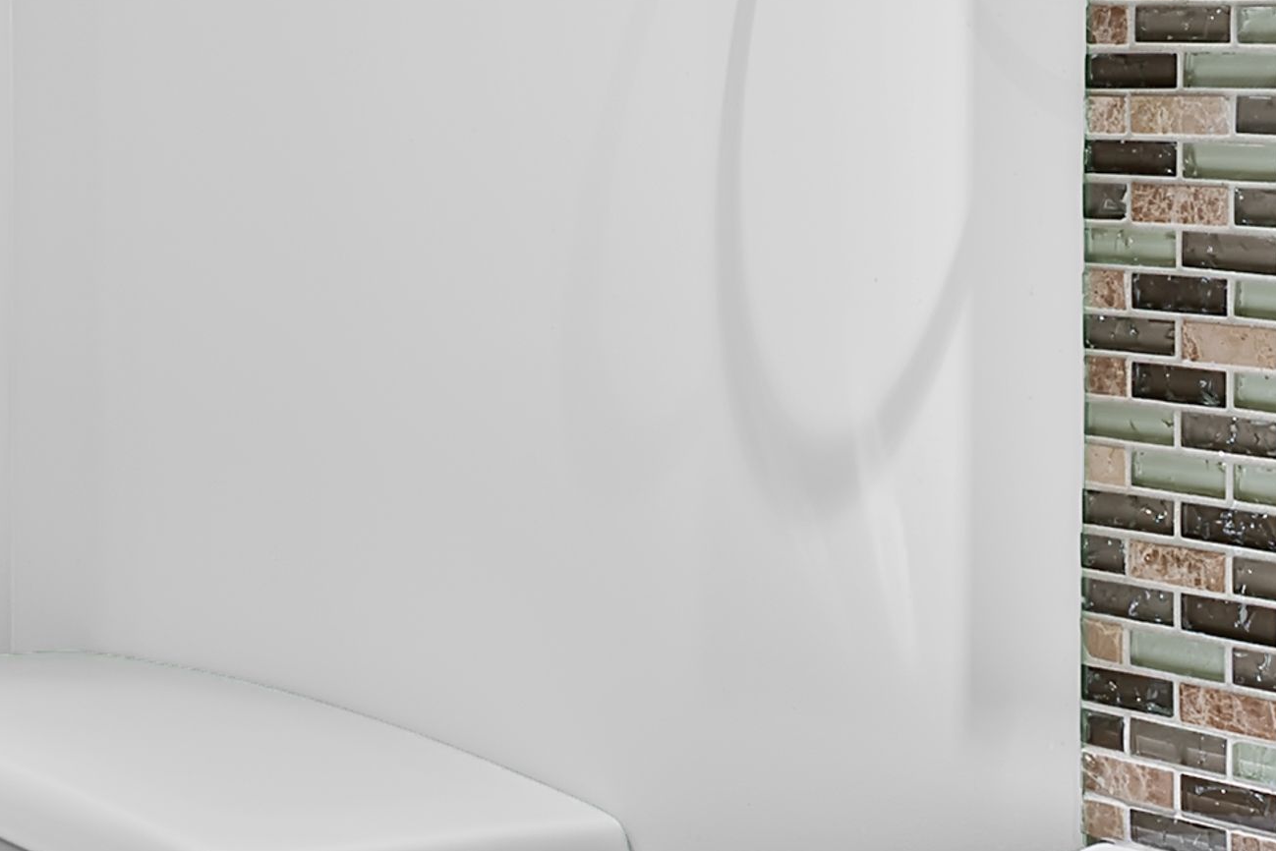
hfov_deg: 20.3
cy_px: 99
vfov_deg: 13.9
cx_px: 62
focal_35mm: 98
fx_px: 3474
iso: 125
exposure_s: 1/2
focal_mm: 16
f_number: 8
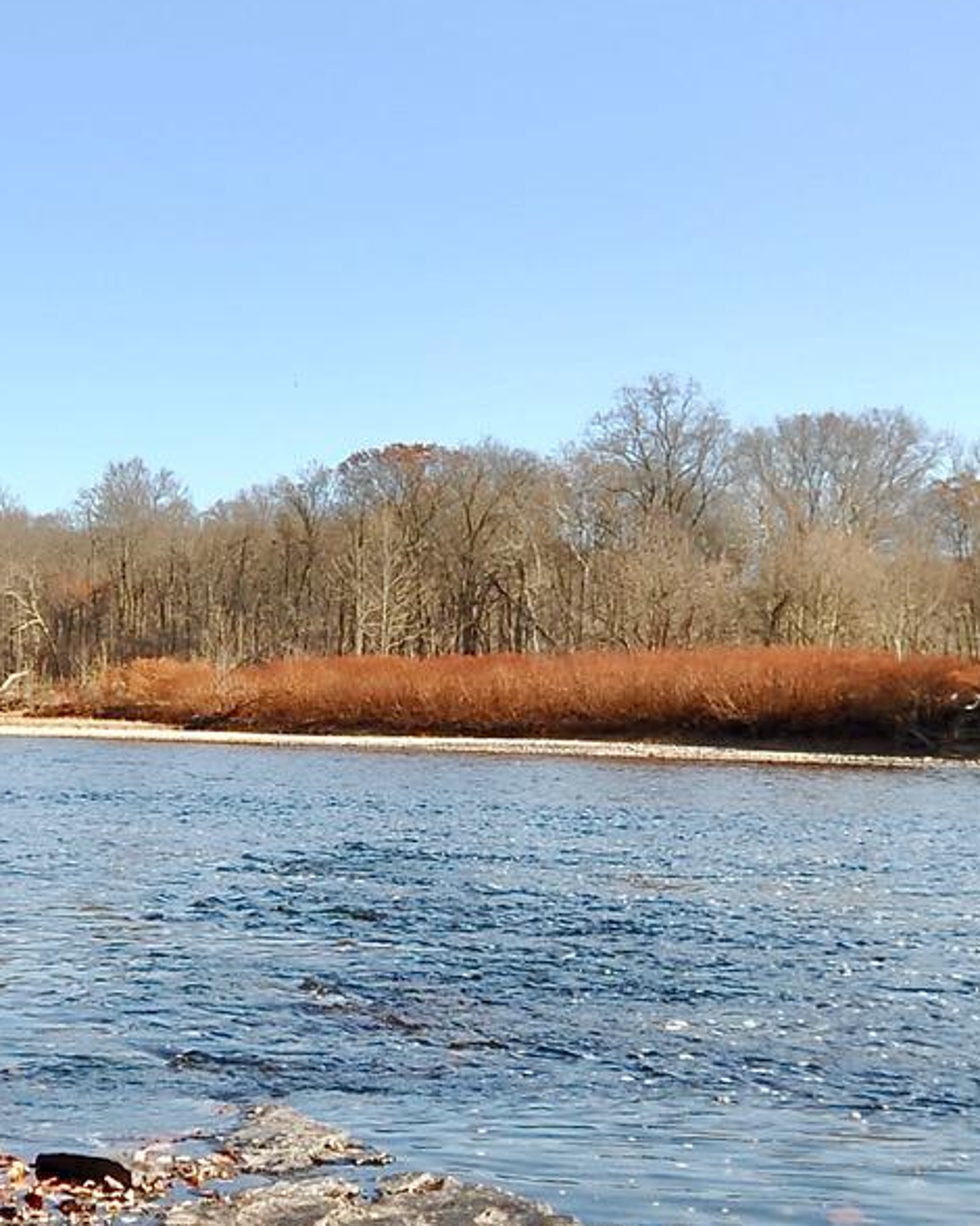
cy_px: 720
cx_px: 292
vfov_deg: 37.9
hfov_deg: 30.5
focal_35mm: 49
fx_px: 1777
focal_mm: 10
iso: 100
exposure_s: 1/200
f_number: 8
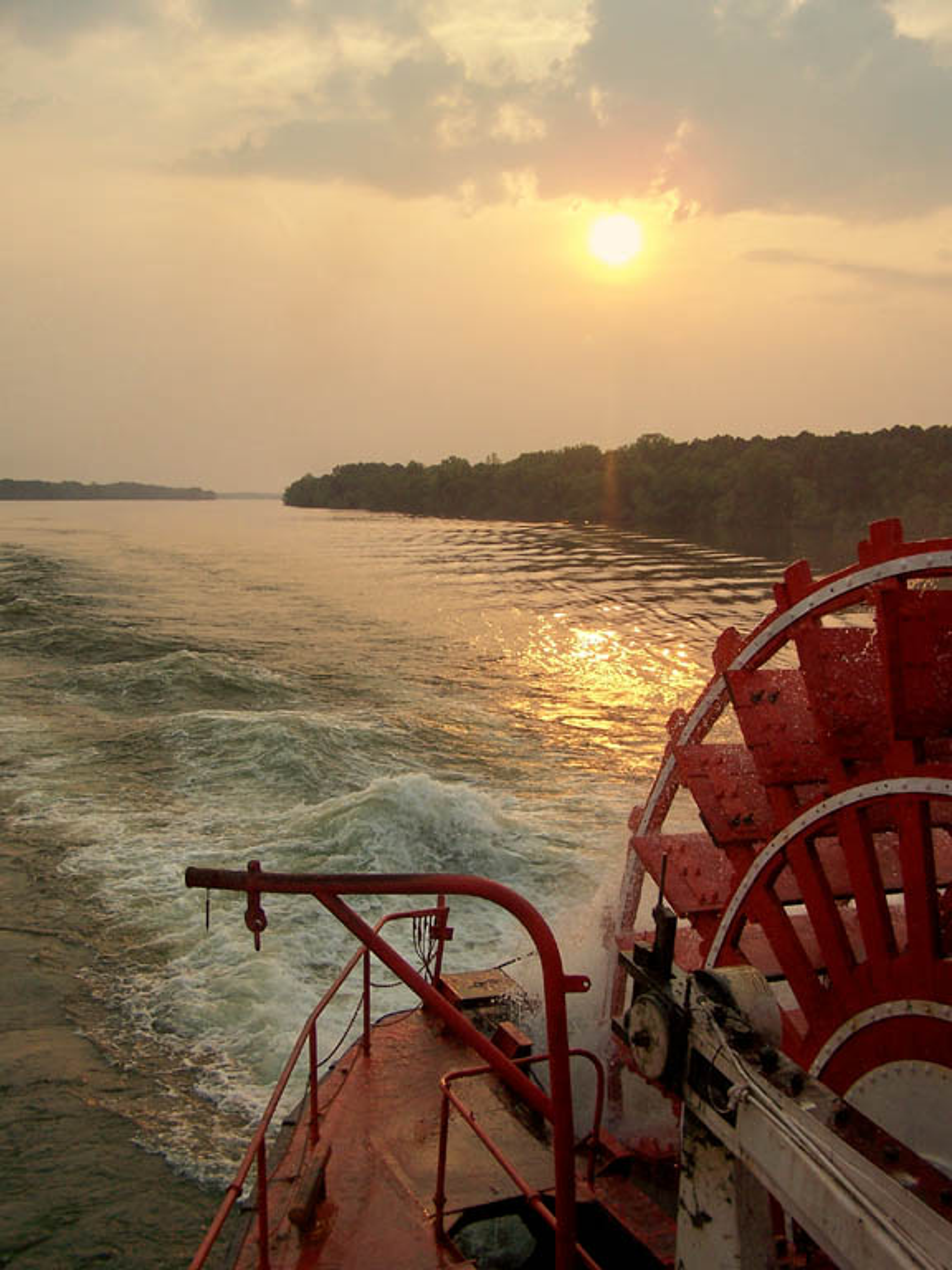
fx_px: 1393
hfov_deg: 37.7
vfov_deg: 49.0
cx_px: 476
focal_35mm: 38
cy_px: 635
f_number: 2.8
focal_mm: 6.3
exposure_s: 1/750
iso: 80
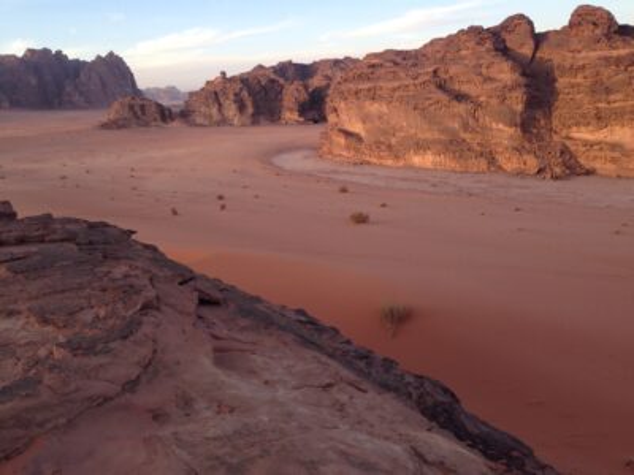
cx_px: 317
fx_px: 604
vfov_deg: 42.9
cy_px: 238
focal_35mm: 33
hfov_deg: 55.4
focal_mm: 4.12
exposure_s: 1/208
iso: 50
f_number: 2.4
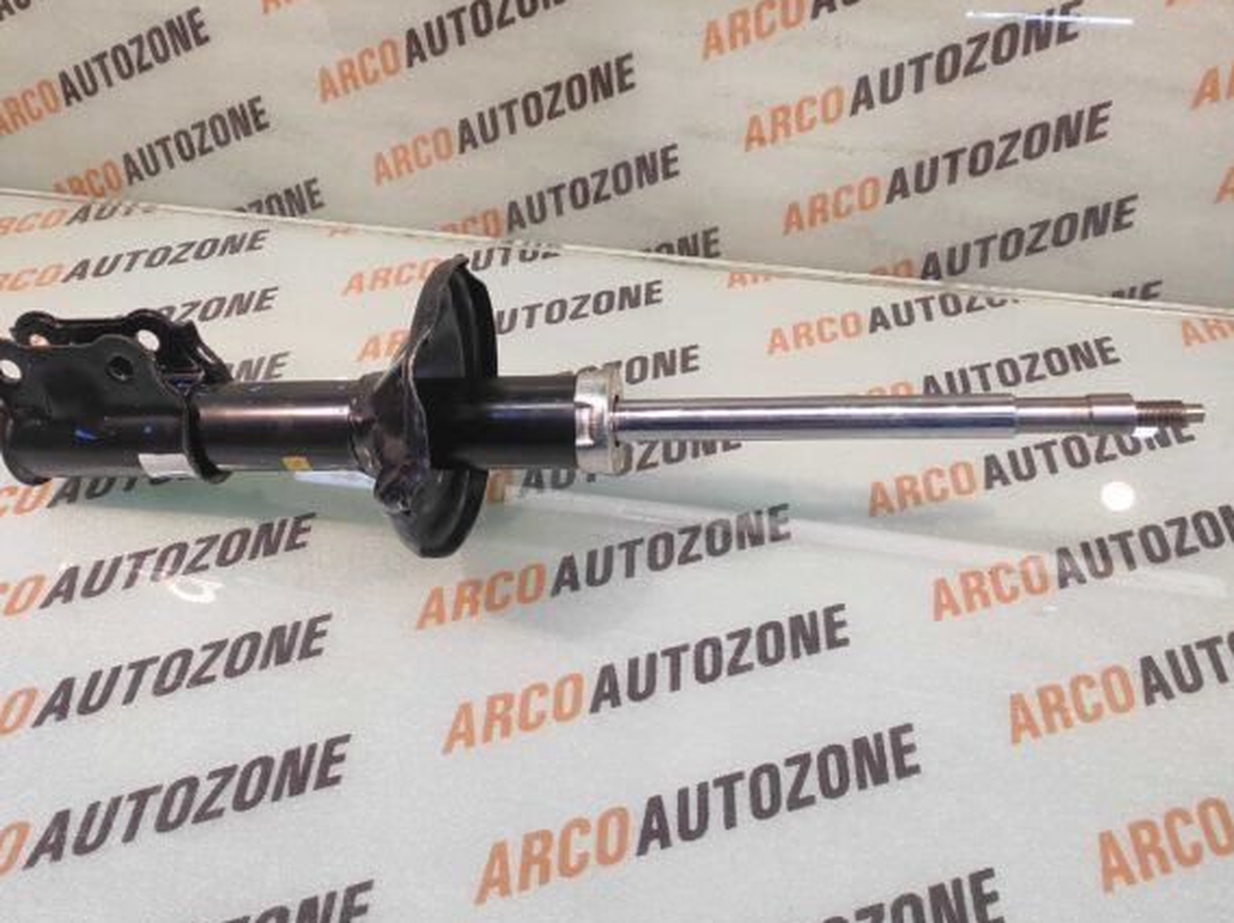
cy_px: 307
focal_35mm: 23
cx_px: 556
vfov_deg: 57.5
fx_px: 819
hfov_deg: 73.8
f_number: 1.79
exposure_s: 1/33
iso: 201
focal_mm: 4.74
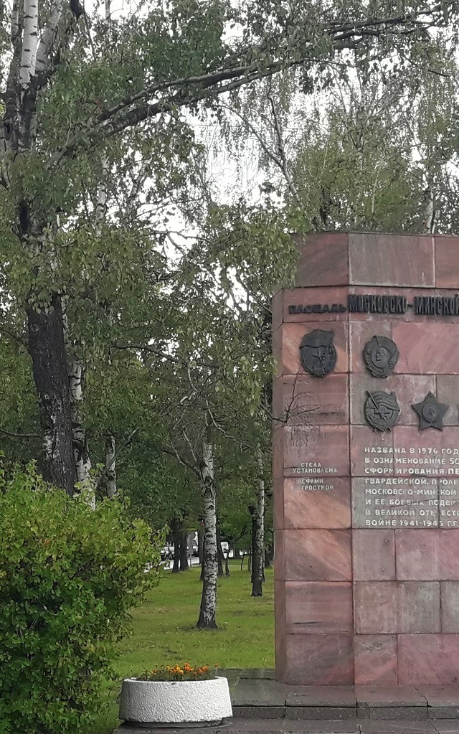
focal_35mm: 58
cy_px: 441
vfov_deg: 35.0
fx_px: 1160
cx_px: 162
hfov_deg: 22.3
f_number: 1.9
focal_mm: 3.7
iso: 40
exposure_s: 1/388
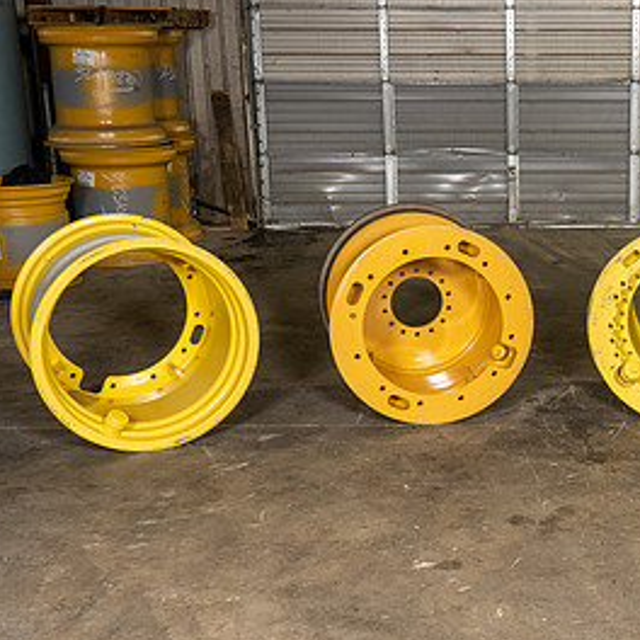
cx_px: 565
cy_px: 326
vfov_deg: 29.6
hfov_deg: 28.5
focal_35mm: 58
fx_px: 1213
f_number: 5.6
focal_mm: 31
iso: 800
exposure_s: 1/60
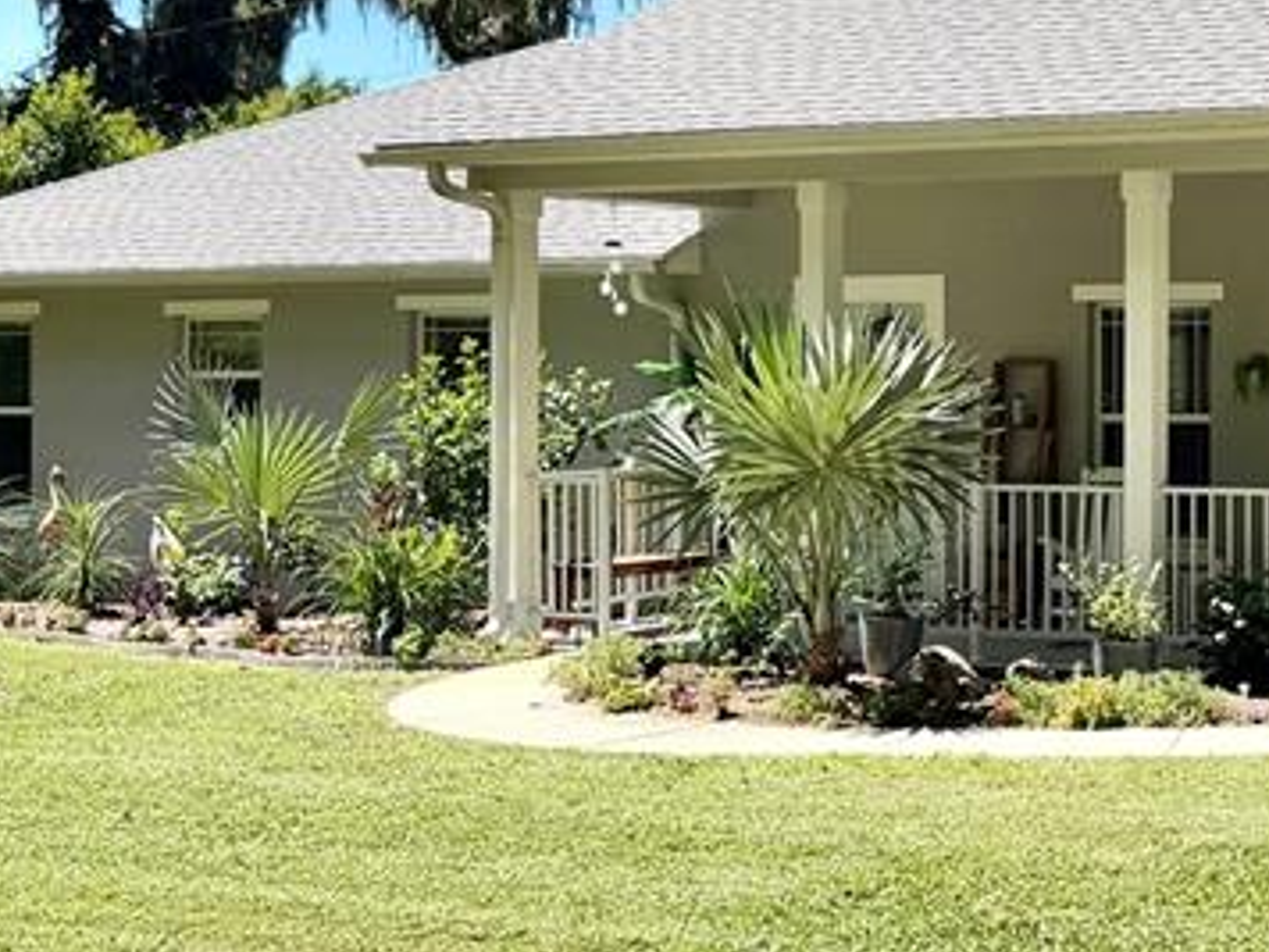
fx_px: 2529
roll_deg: -0.1
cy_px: 332
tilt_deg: +0.5
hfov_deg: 25.5
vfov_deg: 21.2
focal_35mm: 69
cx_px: 1494
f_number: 1.78
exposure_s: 1/3425
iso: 80
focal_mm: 6.76
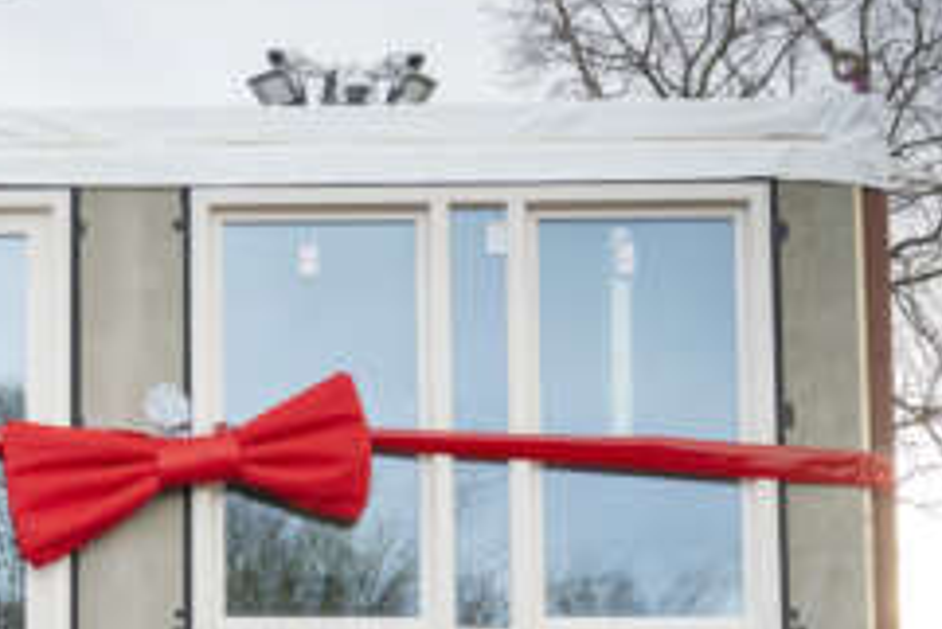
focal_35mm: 123
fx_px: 3220
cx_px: -131
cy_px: 551
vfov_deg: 11.1
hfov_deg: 16.1
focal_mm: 36
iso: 640
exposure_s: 1/200
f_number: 5.6
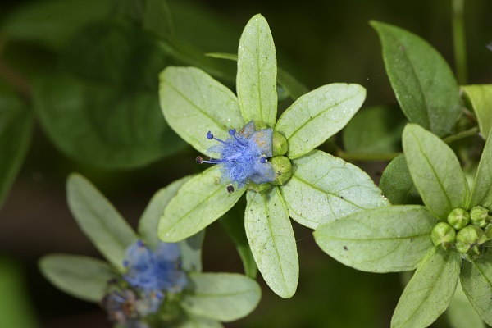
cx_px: 246
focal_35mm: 105
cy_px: 164
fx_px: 1435
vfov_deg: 13.0
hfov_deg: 19.5
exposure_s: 1/125
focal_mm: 105
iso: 400
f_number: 14
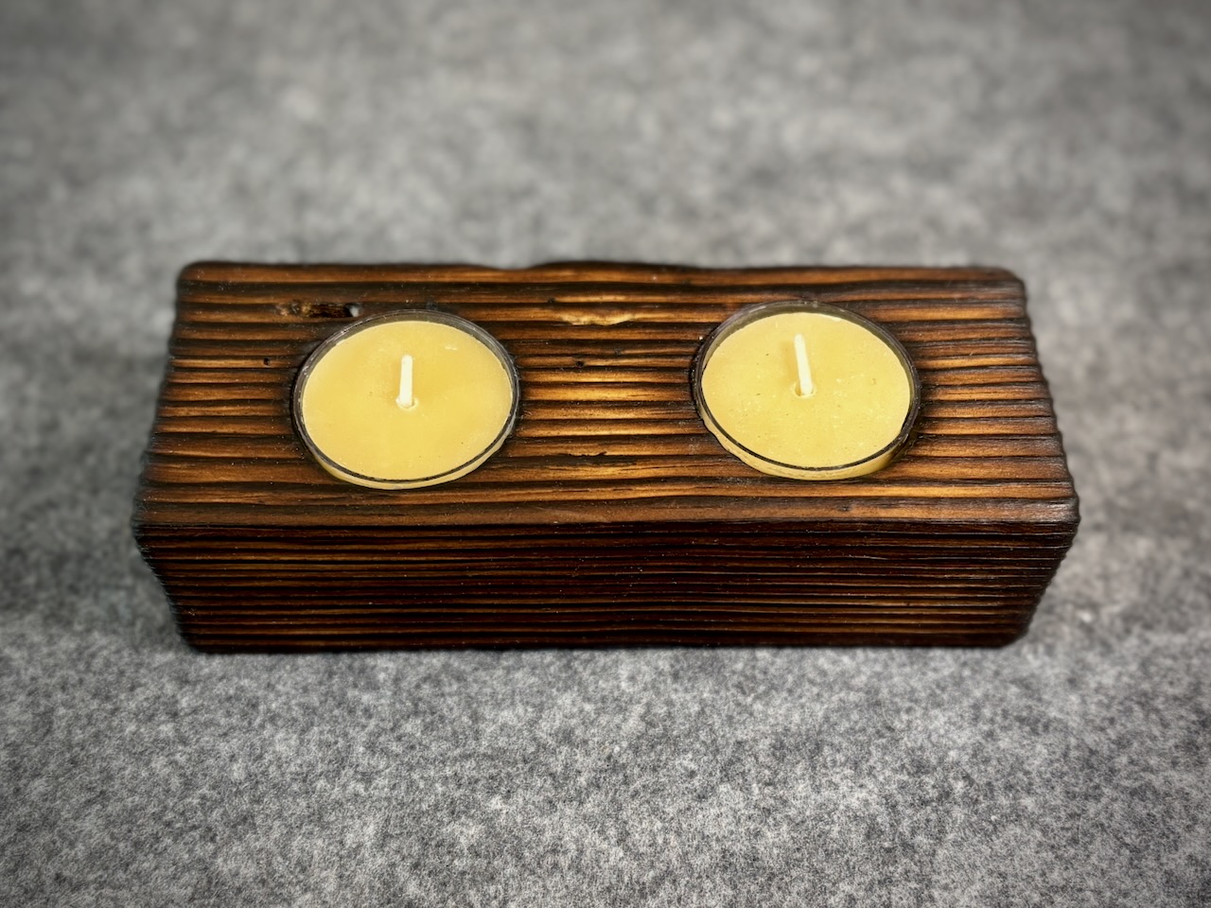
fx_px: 910
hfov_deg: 67.3
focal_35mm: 26
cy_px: 454
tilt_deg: -53.7
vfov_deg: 53.1
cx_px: 606
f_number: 1.6
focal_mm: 5.96
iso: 125
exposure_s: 1/60
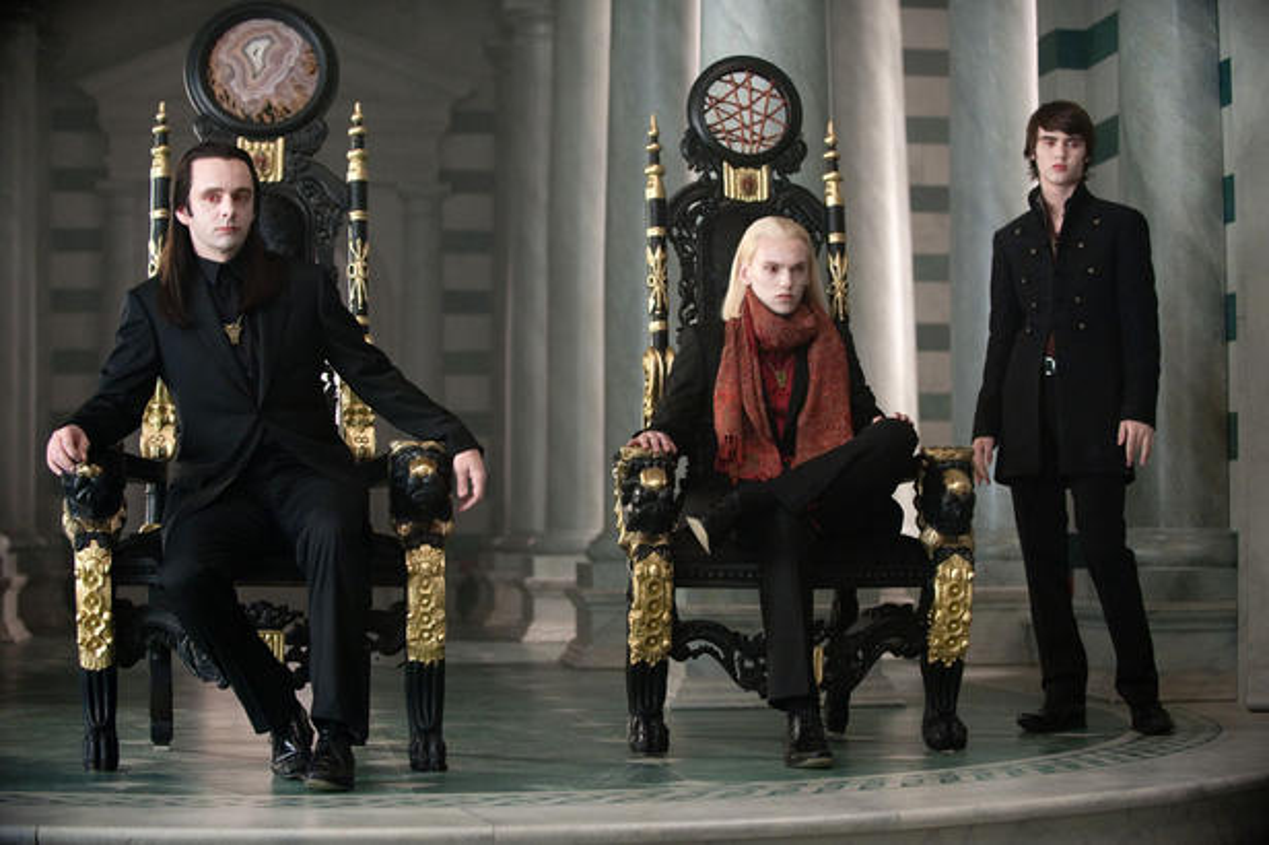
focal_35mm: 75
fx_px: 2642
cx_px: 634
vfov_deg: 18.2
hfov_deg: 27.0
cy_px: 422
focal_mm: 75
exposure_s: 1/125
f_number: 2.8
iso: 800
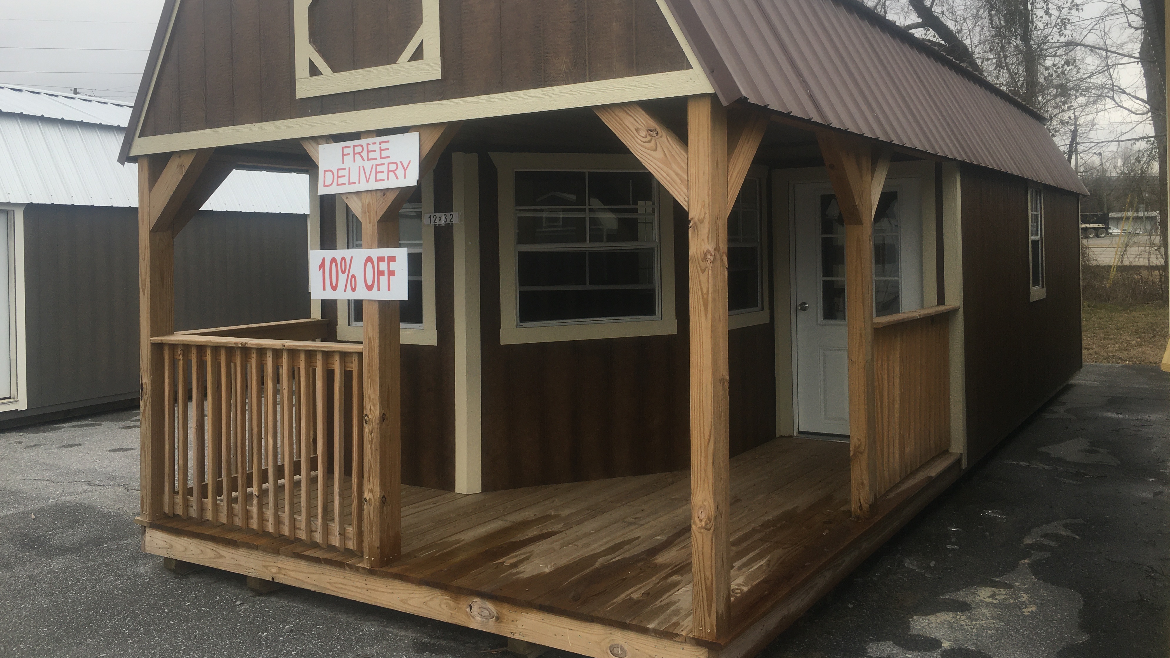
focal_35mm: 32
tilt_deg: +0.7
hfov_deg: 61.0
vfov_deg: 36.5
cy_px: 253
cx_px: 583
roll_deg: +1.3
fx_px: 993
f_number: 2.2
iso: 25
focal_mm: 4.15
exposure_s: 1/605
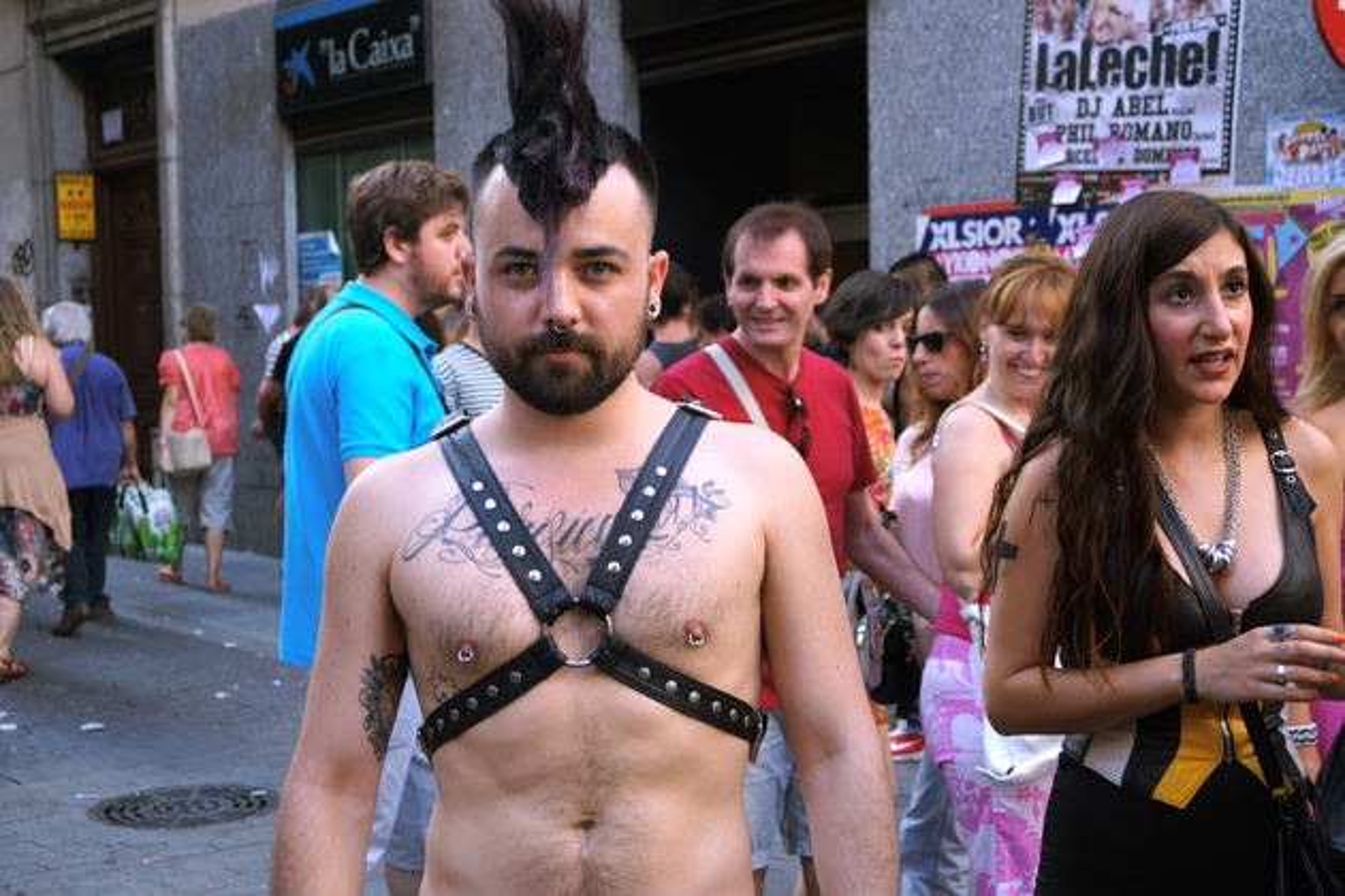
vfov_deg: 25.8
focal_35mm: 52
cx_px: 672
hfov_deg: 37.9
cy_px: 448
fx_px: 1961
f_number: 4.5
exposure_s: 1/60
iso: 200
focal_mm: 35
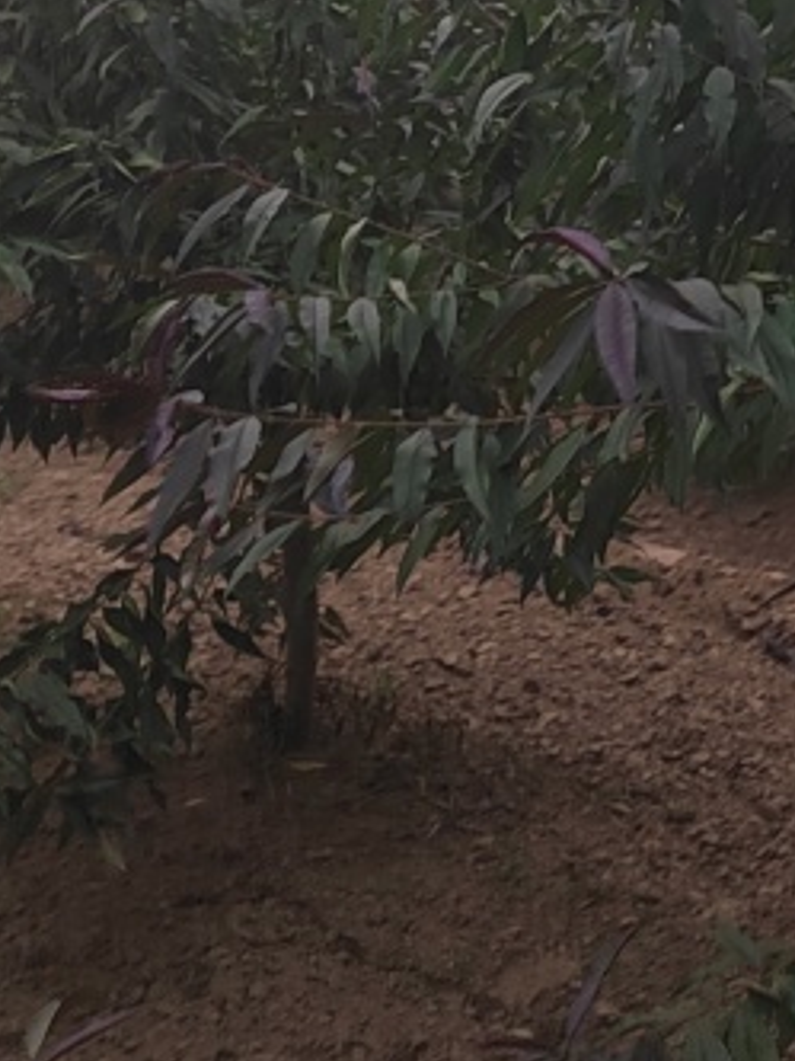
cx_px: 1156
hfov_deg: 18.0
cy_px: 113
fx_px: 2266
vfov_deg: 25.5
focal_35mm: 74
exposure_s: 1/120
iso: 211
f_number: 1.9
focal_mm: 5.52
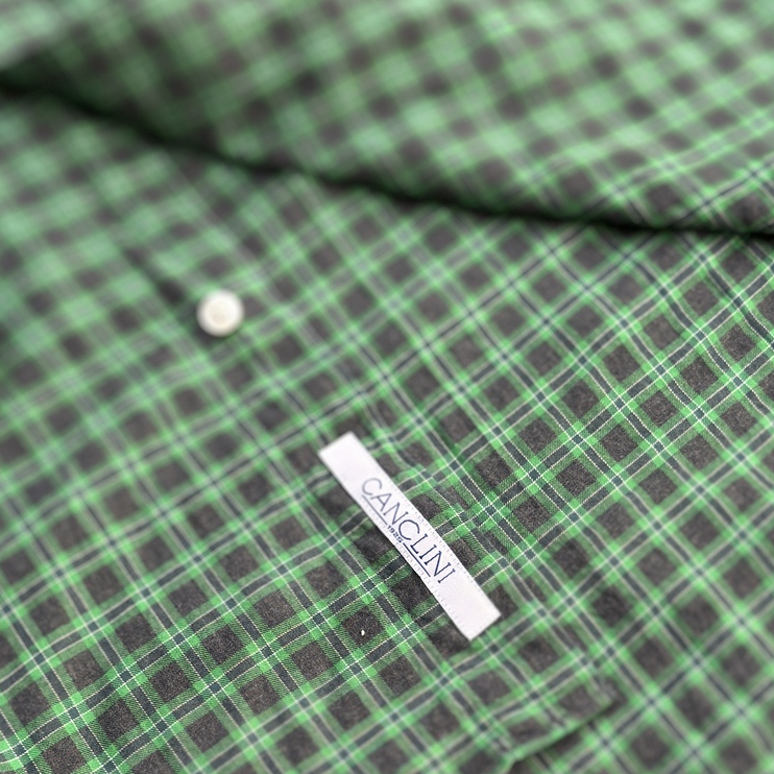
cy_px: 531
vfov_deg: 27.9
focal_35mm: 61
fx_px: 1543
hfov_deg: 28.2
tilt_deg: -66.4
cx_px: 397
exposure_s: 1/919
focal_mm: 6.86
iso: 80
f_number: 1.78
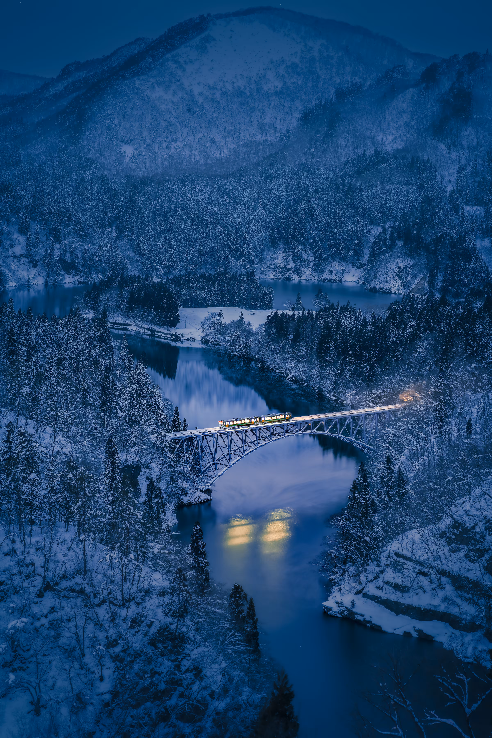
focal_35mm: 85
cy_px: 369
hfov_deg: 16.1
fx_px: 1742
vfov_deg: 23.9
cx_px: 246
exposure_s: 1/160
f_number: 1.8
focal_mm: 85
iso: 6400
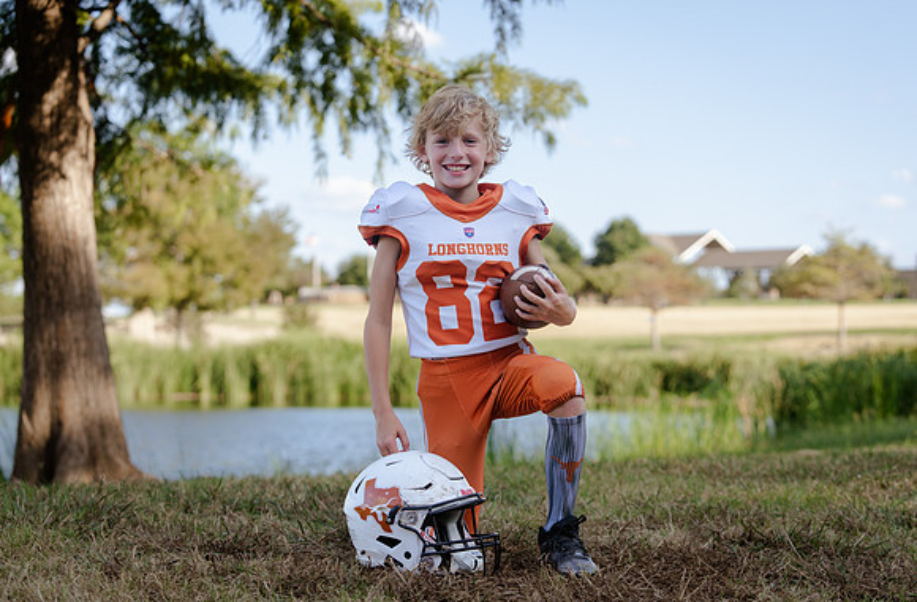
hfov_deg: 28.4
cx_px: 461
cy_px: 307
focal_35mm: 71
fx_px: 1813
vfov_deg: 18.9
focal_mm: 70
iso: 100
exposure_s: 1/320
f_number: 3.5
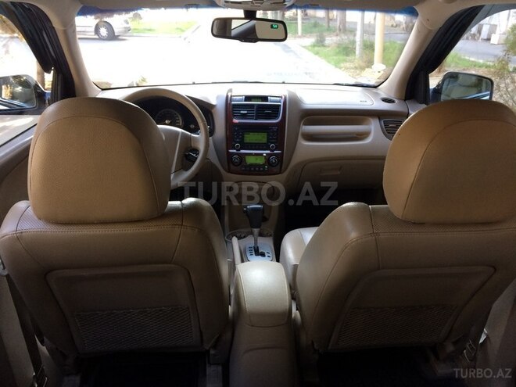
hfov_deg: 61.7
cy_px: 194
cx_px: 258
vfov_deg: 48.2
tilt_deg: -22.8
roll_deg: -0.4
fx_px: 432
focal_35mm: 29
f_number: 2.2
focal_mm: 4.15
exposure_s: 1/33
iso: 40
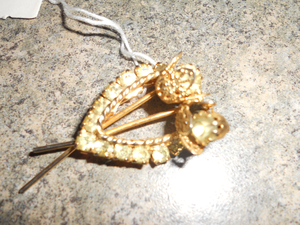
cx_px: 150
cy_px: 112
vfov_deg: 44.2
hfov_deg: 56.8
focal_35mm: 32
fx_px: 277
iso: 80
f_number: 8.8
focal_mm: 5.8
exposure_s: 1/25
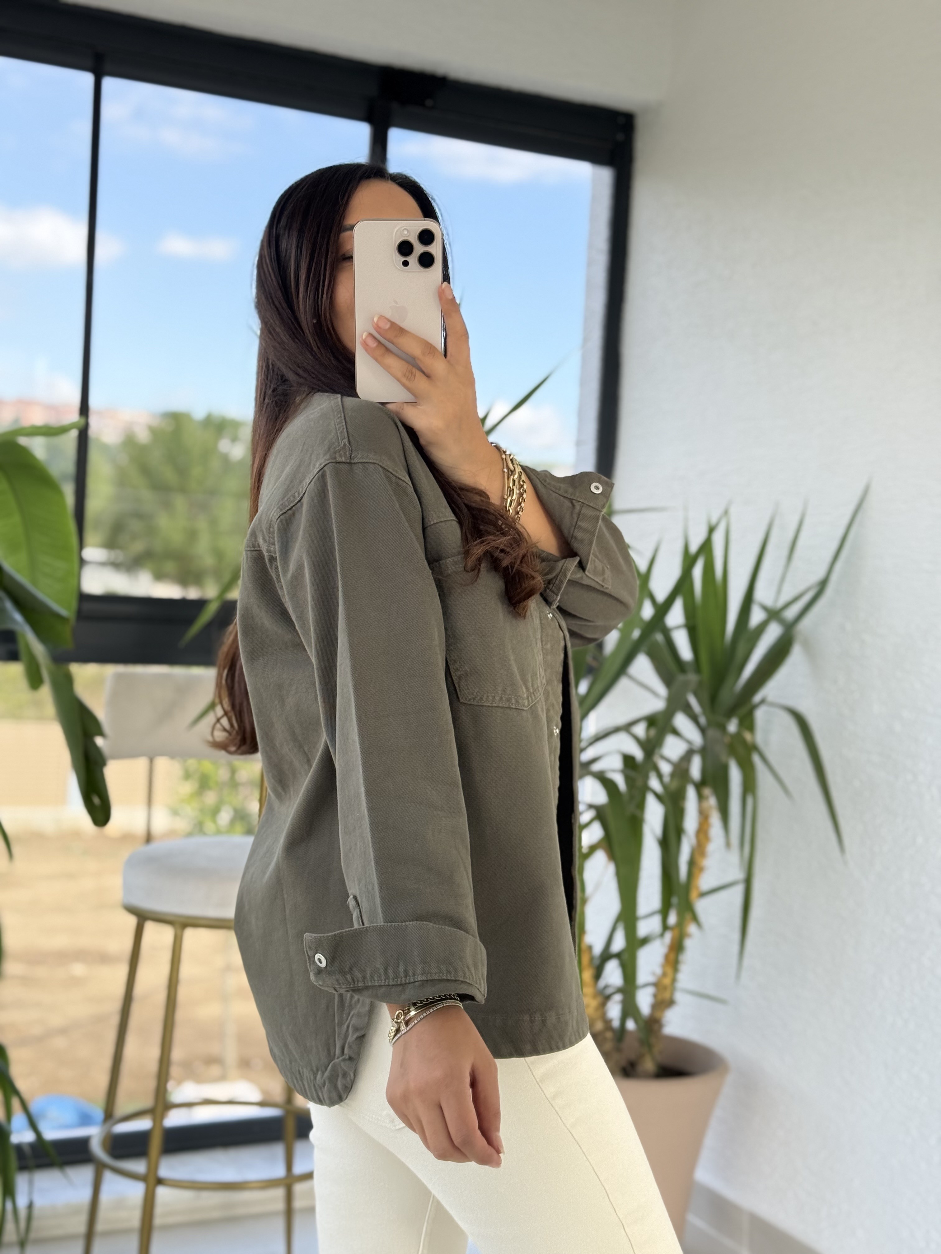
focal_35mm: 48
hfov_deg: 30.3
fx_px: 1740
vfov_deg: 39.7
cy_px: 627
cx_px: 470
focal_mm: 6.76
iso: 80
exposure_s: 1/392
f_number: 1.78
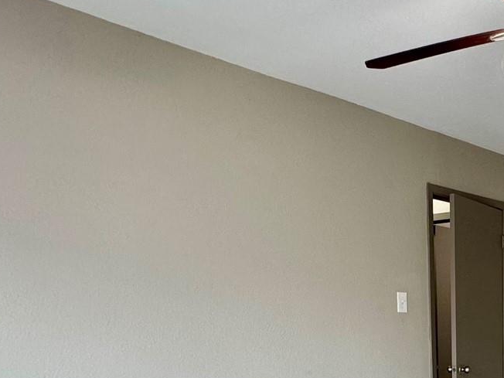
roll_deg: +0.4
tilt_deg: -9.3
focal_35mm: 44
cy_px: 414
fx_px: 641
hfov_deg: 38.5
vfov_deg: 29.6
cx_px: 496
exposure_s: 1/60
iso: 160
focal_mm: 2.22
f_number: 2.2
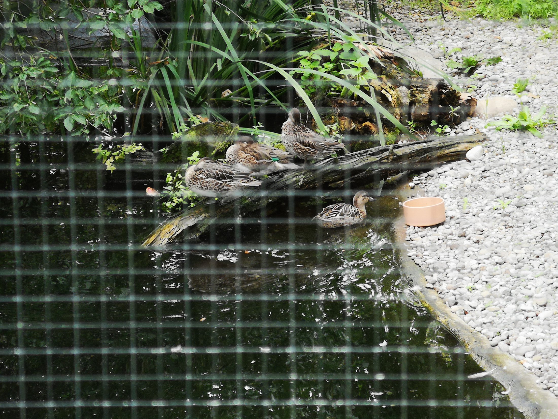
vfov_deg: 11.0
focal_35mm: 135
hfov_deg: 14.6
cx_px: 279
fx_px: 2176
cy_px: 210
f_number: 2.4
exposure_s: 1/100
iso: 80
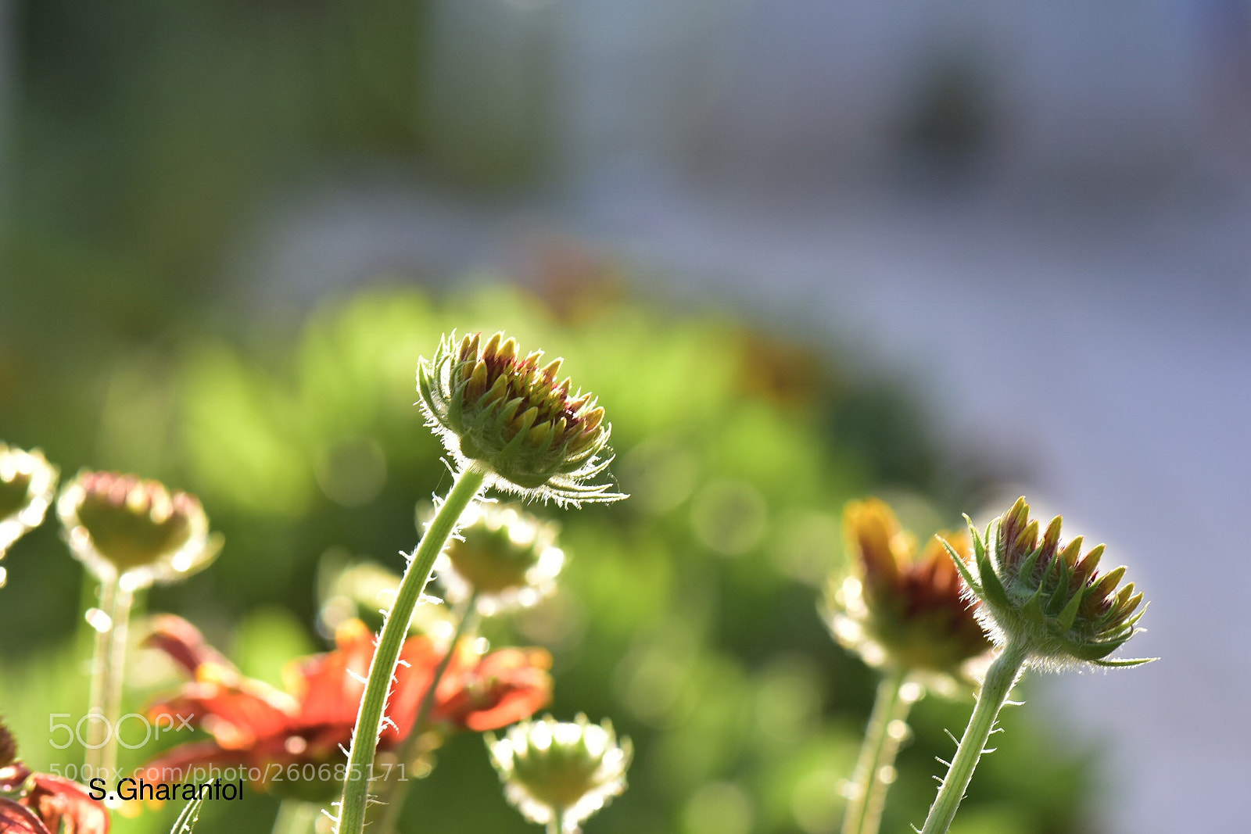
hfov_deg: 19.5
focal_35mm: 105
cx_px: 626
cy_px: 417
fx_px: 3649
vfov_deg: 13.0
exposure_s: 1/125
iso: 360
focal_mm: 105
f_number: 9
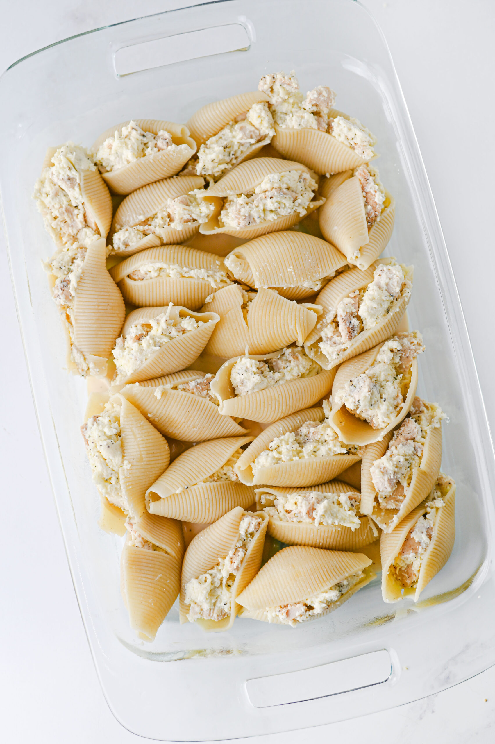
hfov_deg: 27.0
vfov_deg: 39.6
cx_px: 248
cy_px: 372
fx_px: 1033
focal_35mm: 50
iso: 125
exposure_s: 1/125
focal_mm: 50
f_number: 4
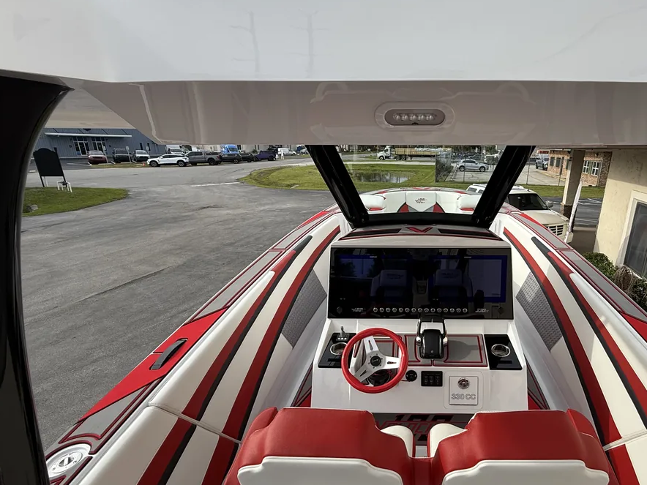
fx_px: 355
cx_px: 419
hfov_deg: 82.4
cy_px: 267
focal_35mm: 19
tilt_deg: -18.7
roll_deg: -1.7
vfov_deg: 68.5
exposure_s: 1/1033
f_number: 2.2
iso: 50
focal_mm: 2.22
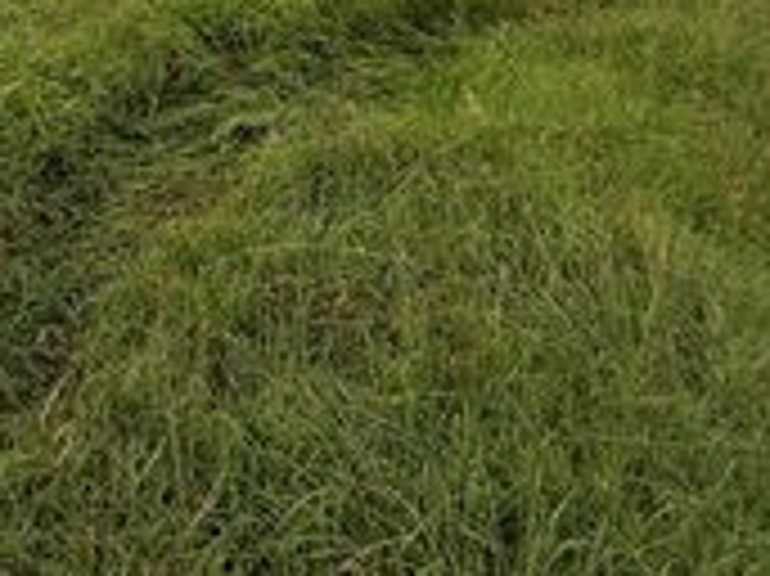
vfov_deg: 26.8
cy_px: -254
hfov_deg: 36.0
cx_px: -149
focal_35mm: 41
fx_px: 911
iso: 40
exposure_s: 1/162
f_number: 2.2
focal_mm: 2.22
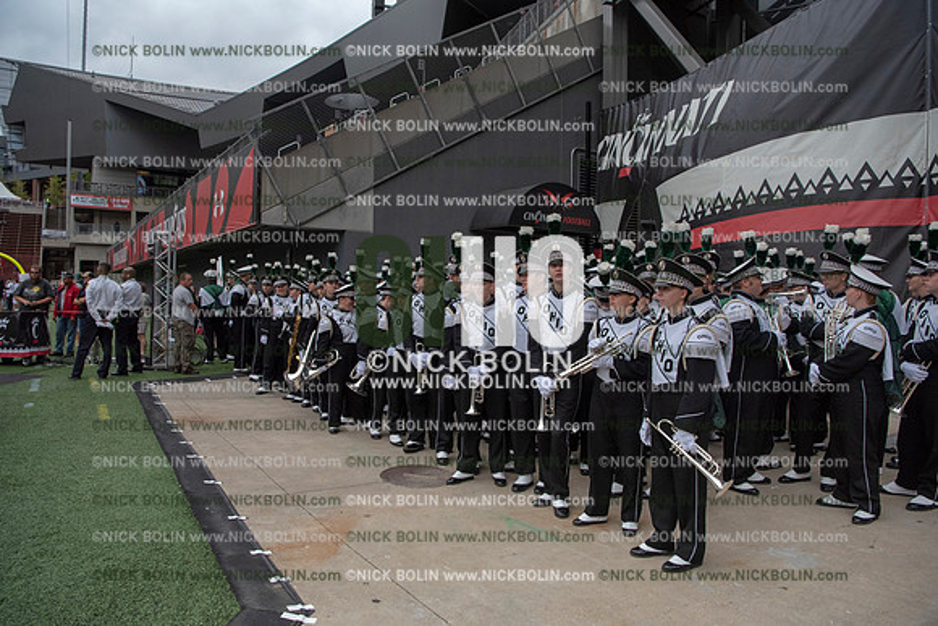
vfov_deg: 53.2
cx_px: 469
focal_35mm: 24
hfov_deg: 73.7
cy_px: 313
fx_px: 625
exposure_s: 1/4000
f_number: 5
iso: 1250
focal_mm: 24
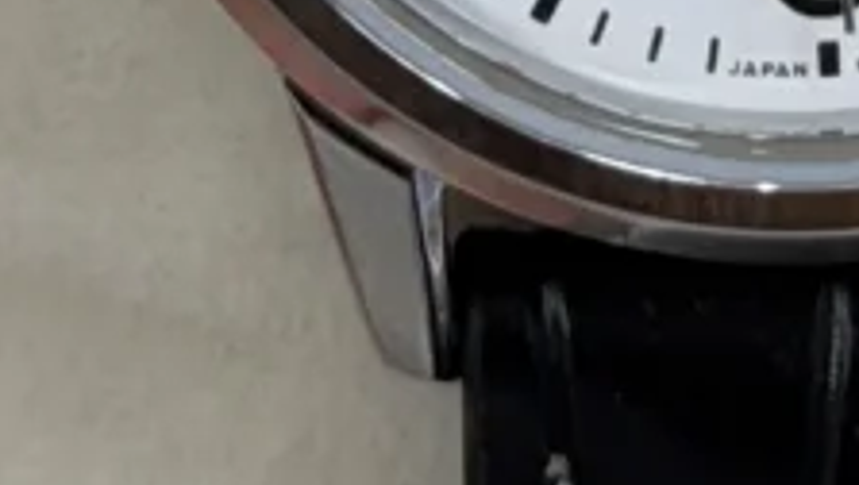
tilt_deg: -61.5
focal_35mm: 250
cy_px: -395
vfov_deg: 4.8
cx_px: 736
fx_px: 5700
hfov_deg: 8.6
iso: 80
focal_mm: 6.76
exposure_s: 1/652
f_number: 1.78
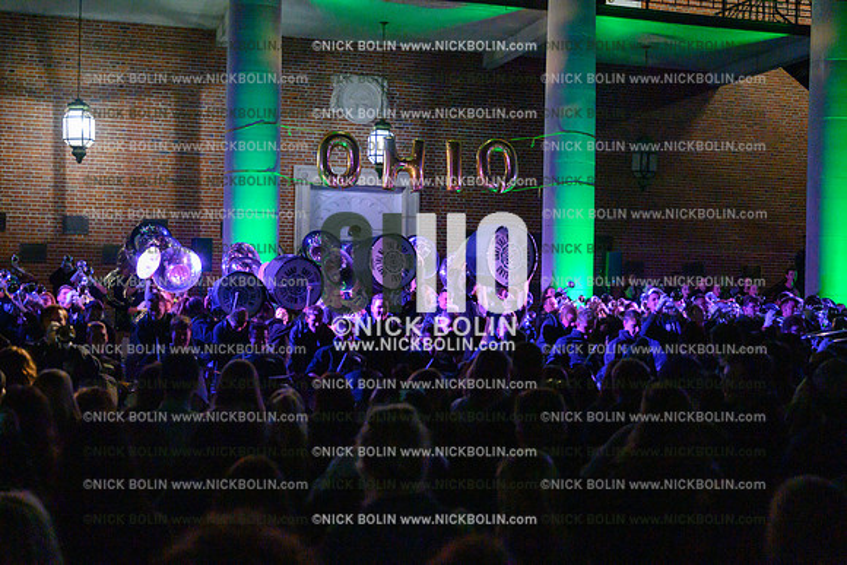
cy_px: 282
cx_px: 424
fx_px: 1059
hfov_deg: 43.6
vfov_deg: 29.9
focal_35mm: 45
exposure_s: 1/500
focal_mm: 45
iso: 12800
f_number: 4
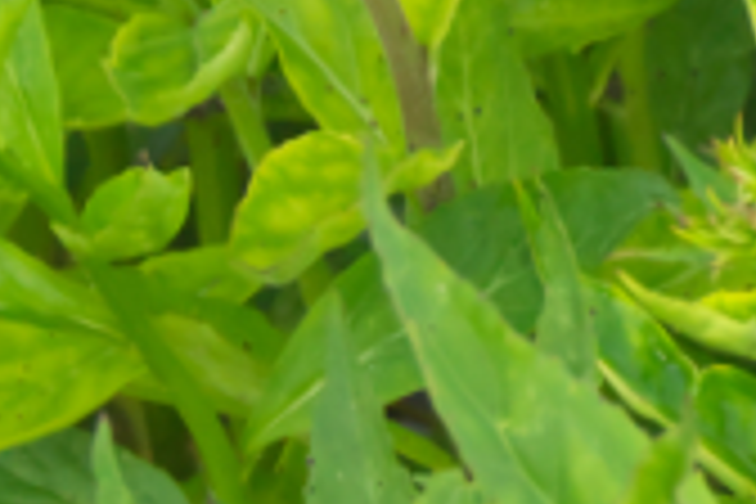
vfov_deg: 2.3
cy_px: -1215
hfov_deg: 3.5
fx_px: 12380
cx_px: 1116
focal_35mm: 590
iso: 800
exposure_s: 1/100
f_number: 13
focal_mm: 55
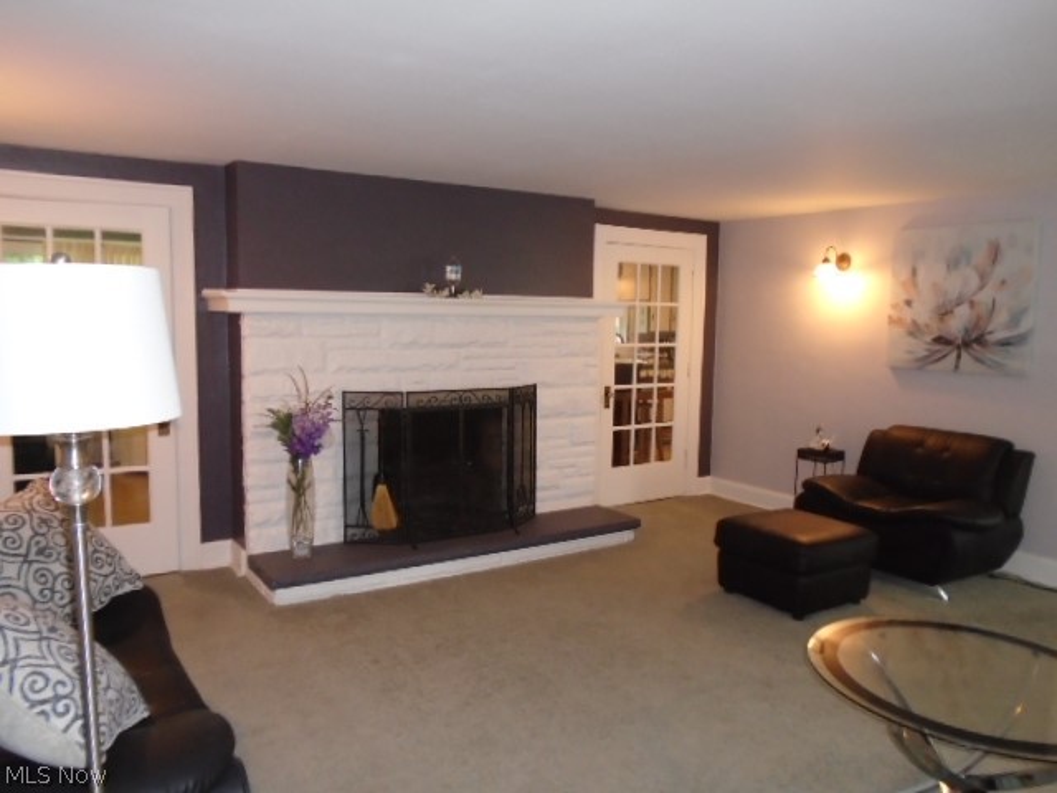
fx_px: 794
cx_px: 528
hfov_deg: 67.3
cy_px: 396
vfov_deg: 53.1
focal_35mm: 26
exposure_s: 1/30
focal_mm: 4.6
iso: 400
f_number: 3.2
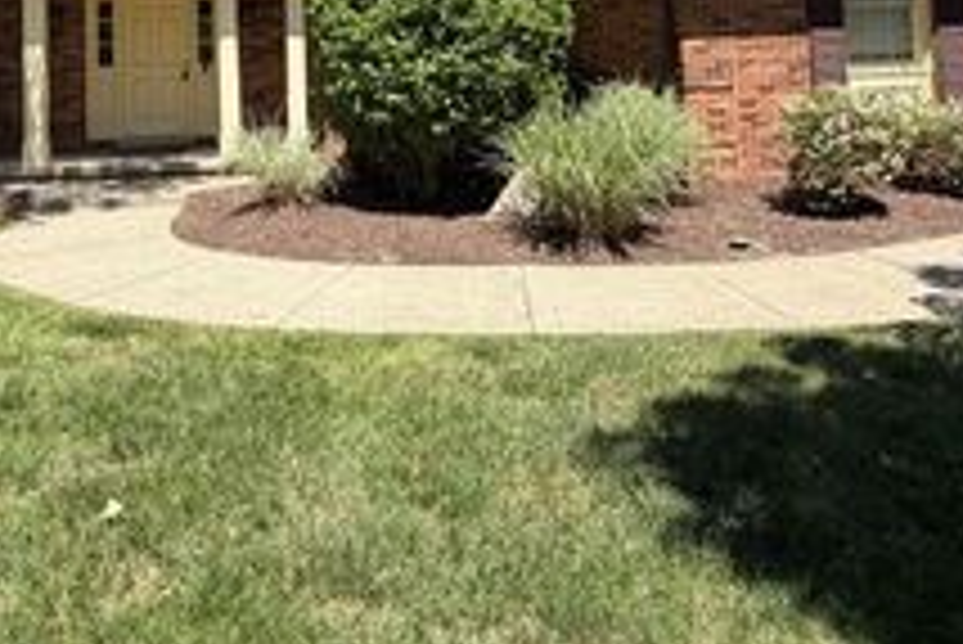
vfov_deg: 35.2
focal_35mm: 34
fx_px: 910
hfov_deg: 55.4
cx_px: 396
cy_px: -2
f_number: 2.2
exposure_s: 1/717
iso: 40
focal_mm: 2.22
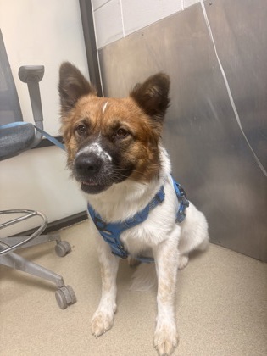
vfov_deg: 67.3
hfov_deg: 53.1
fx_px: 267
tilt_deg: -11.7
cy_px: 178
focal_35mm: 26
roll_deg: +5.2
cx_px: 134
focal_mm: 5.96
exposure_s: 1/50
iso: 160
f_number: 1.6
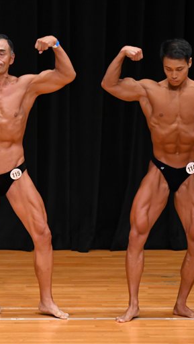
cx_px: 45
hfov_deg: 3.0
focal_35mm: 403
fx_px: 3681
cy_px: 172
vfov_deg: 5.4
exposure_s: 1/400
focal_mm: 170
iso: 3200
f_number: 5.6
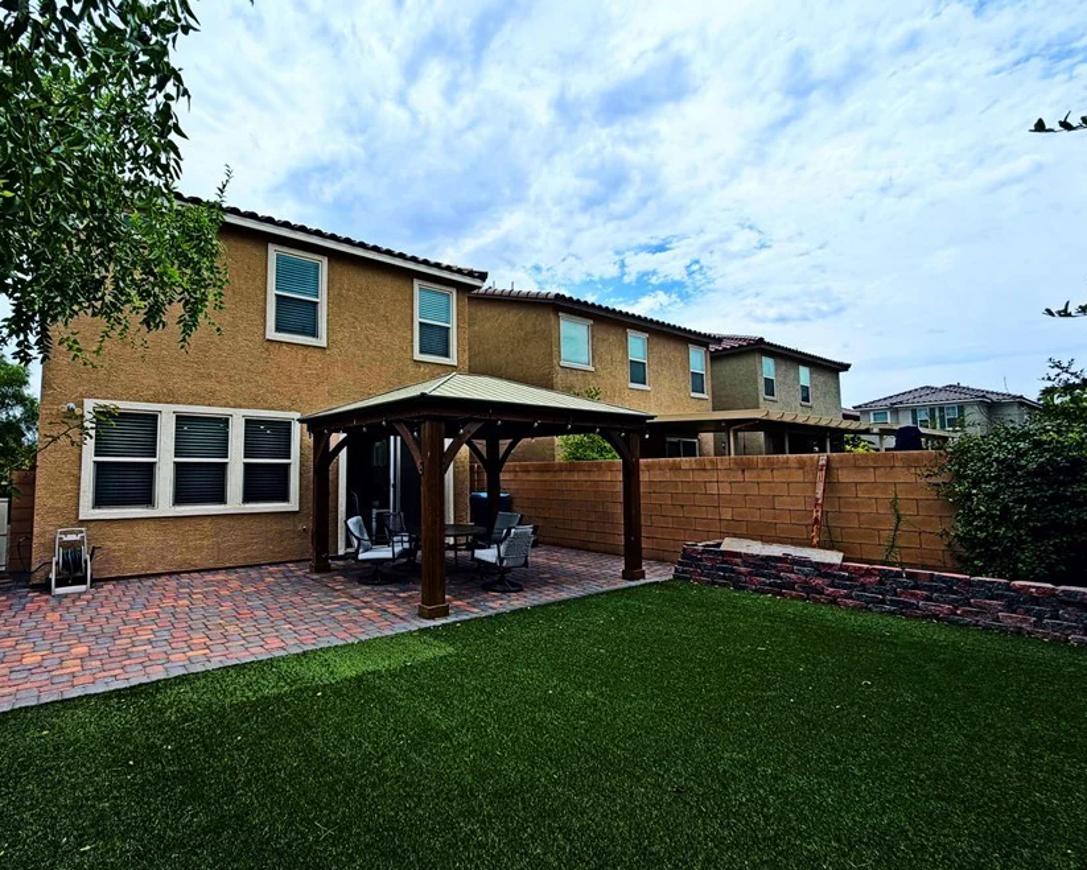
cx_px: 427
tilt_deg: +6.3
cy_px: 433
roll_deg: +1.1
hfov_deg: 88.3
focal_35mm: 17
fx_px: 547
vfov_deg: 77.0
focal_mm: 2.22
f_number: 2.2
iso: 20
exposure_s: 1/1235
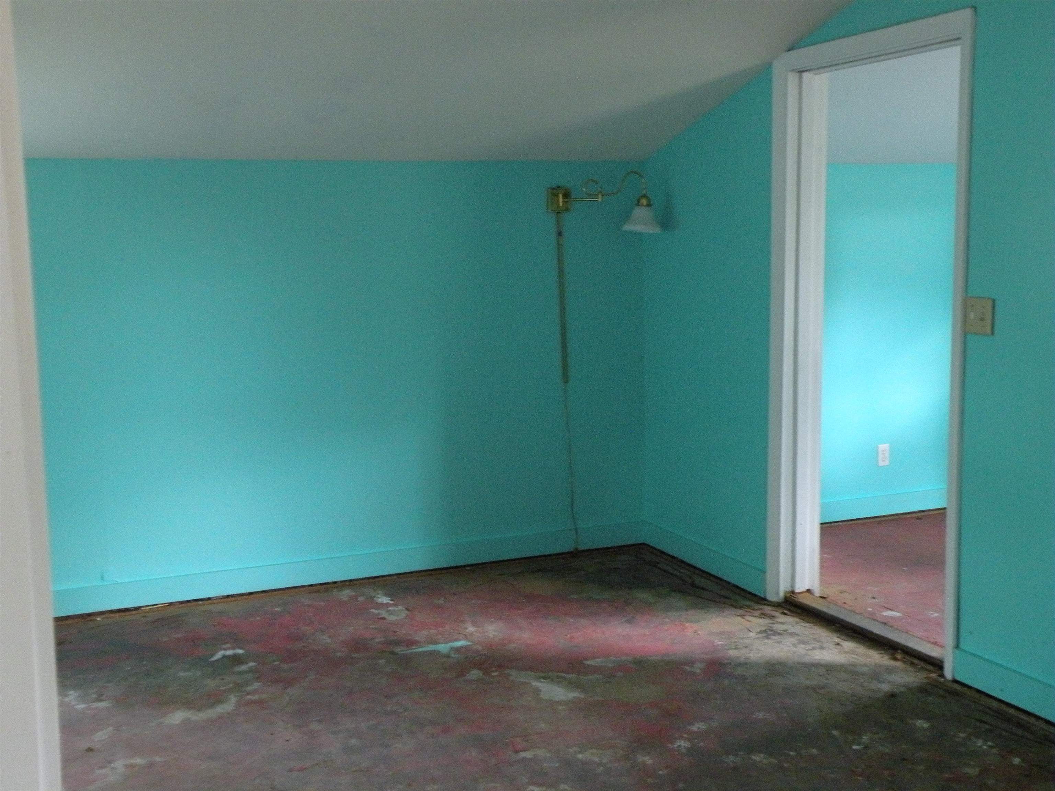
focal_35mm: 42
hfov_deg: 44.8
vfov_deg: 34.3
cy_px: 396
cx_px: 528
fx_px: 1280
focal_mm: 7.4
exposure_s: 1/17.6
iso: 400
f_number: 3.2
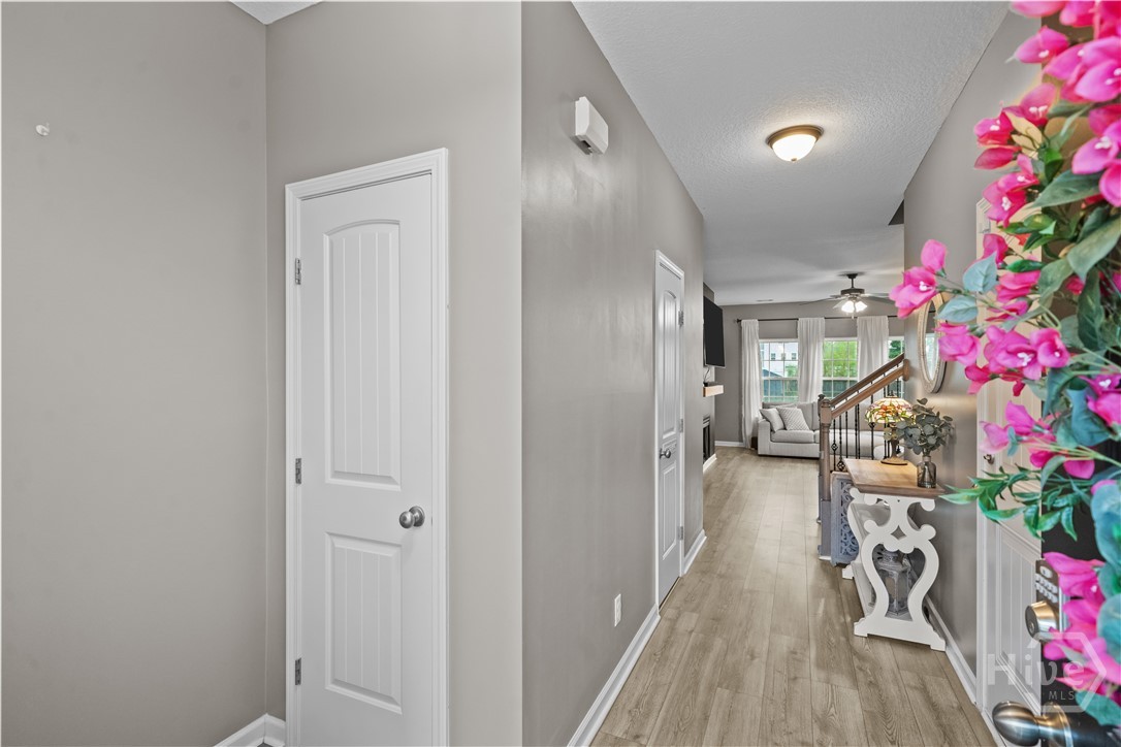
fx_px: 560
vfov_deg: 67.4
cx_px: 560
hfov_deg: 90.0
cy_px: 374
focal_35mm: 18
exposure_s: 1/30
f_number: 8
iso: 10000
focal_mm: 18
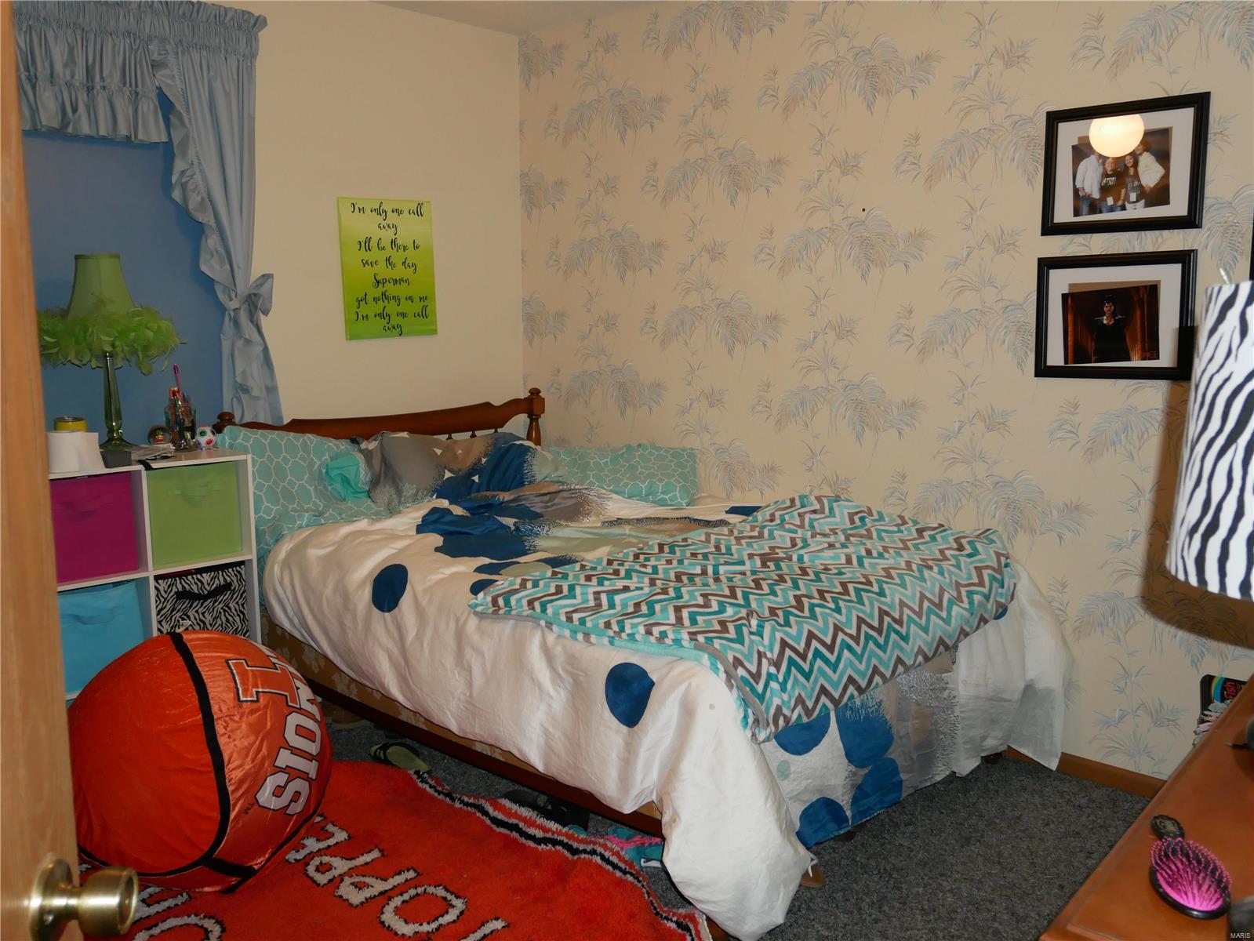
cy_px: 470
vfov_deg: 46.8
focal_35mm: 30
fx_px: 1087
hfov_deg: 60.0
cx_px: 627
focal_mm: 15
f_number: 3.8
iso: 800
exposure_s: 1/60
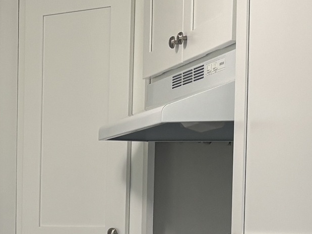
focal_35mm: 129
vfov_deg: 11.2
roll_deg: +0.9
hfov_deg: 14.5
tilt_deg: -5.1
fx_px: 1162
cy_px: 311
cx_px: -120
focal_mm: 5.96
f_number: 1.6
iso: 80
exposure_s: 1/60
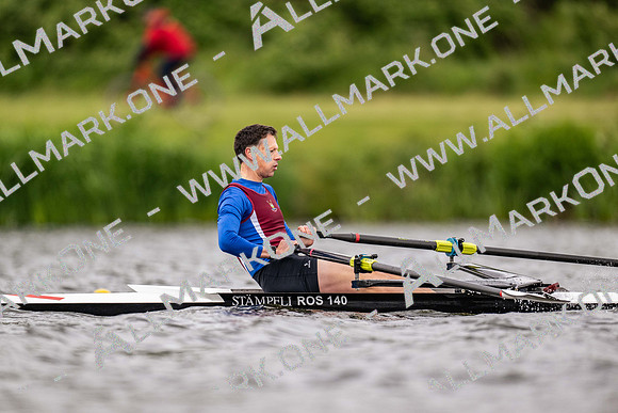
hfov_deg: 3.4
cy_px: 206
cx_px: 309
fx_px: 10302
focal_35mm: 600
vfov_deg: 2.3
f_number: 4
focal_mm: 600
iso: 800
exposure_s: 1/2500
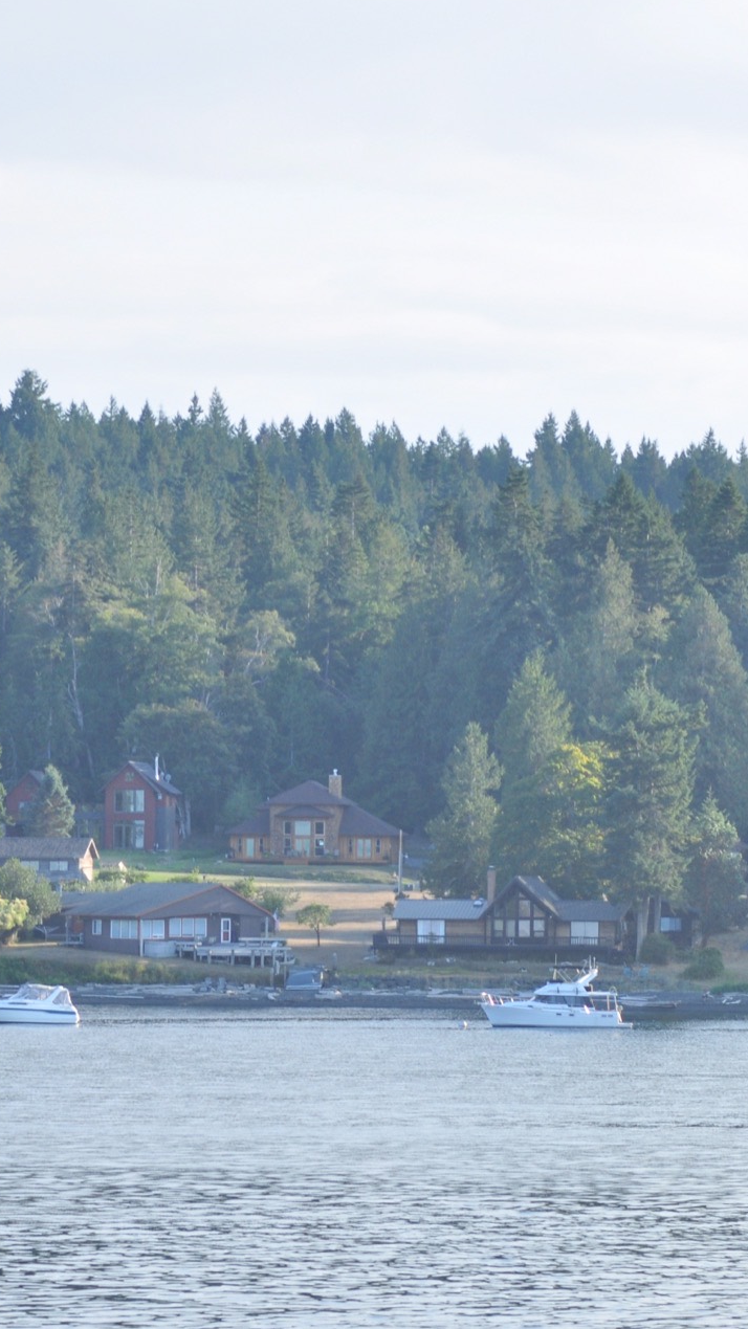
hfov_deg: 6.0
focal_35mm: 202
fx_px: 7114
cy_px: 662
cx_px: 252
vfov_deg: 10.7
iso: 200
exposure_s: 1/500
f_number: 5.6
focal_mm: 85
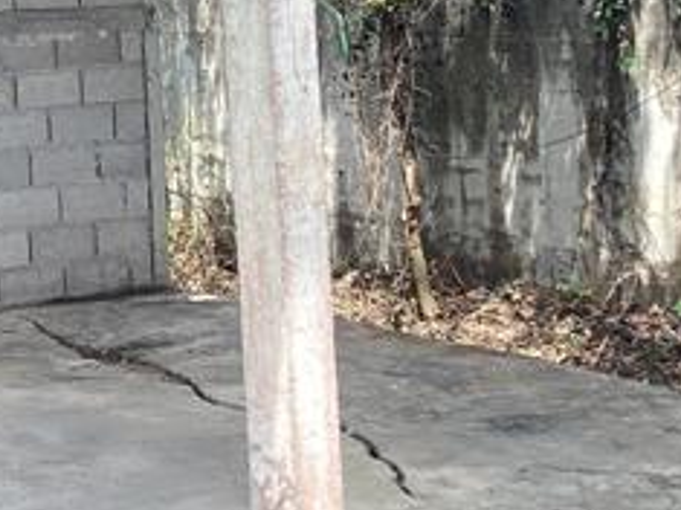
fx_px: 1711
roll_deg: +4.7
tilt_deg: +1.8
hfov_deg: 20.4
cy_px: -141
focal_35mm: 87
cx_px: -223
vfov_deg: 16.1
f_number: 2.4
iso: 25
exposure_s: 1/139
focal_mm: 3.3
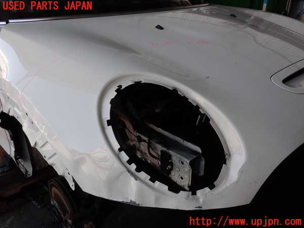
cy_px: 114
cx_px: 152
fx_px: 263
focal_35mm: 30
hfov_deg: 60.0
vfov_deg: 46.8
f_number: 3.2
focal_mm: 5.4
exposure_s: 1/250
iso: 100
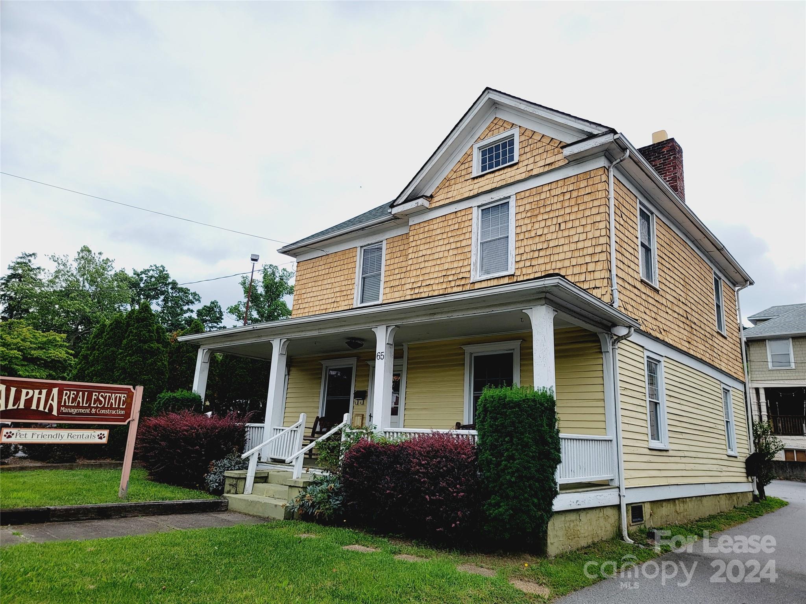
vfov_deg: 56.8
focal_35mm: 24
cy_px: 302
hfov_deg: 71.6
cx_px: 403
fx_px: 559
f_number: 1.8
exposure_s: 1/408
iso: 16
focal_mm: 6.7
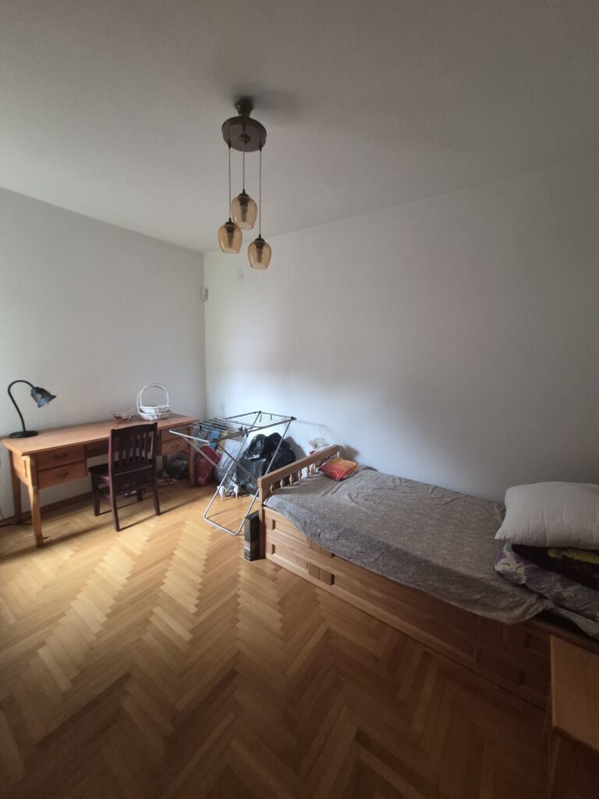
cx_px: 300
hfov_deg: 89.9
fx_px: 300
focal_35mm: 13
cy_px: 400
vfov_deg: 106.2
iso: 500
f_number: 2.2
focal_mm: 1.74
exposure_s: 1/50
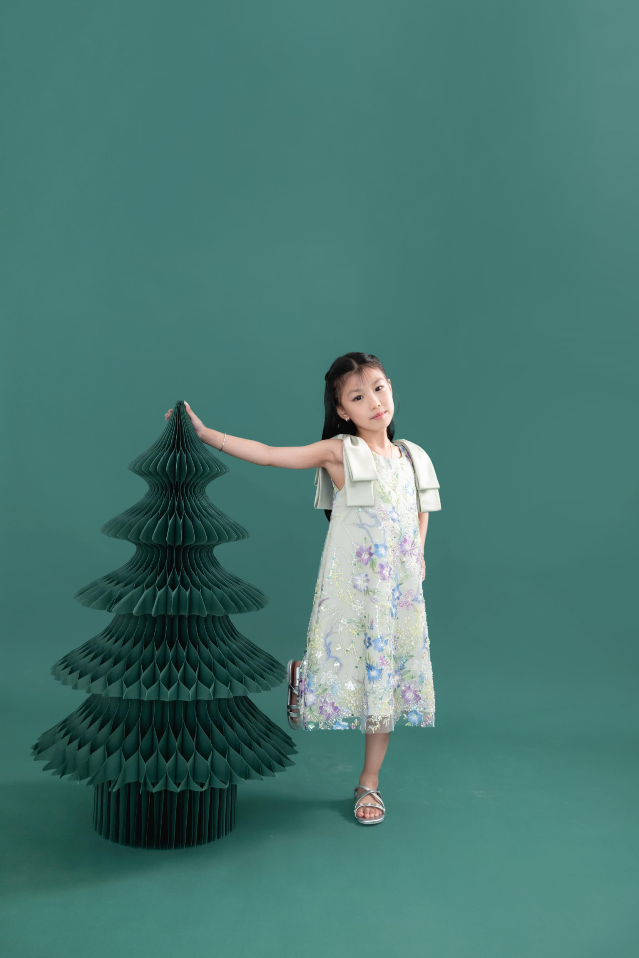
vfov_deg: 53.1
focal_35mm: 36
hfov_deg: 36.9
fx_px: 958
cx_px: 314
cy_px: 476
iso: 1600
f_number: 2.8
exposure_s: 1/125
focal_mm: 35
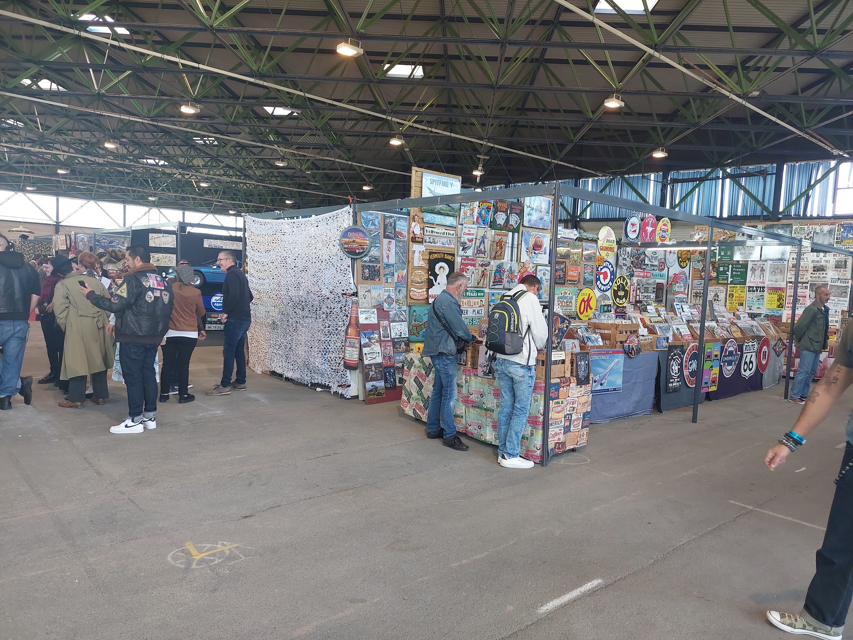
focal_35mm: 24
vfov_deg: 56.8
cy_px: 320
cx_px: 426
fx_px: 591
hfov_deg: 71.6
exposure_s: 1/100
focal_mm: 5.23
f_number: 1.8
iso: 100
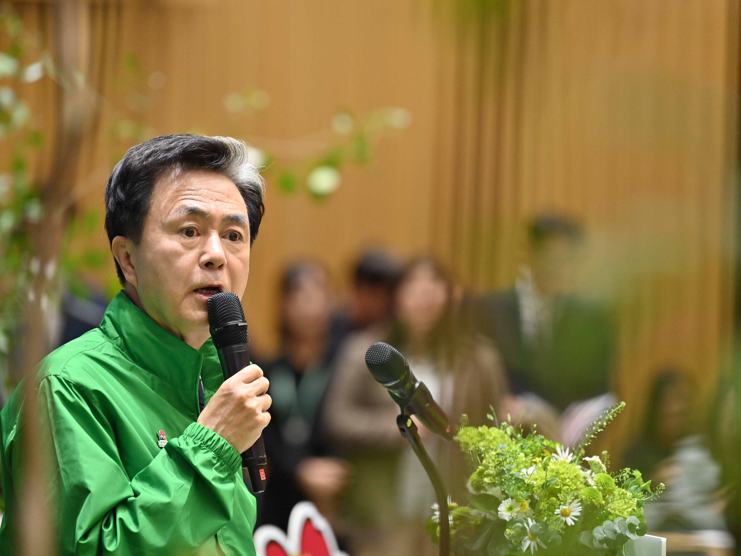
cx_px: 386
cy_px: 278
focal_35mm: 217
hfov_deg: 9.1
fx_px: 4645
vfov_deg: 6.8
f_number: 3.5
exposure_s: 1/200
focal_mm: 200
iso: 1000
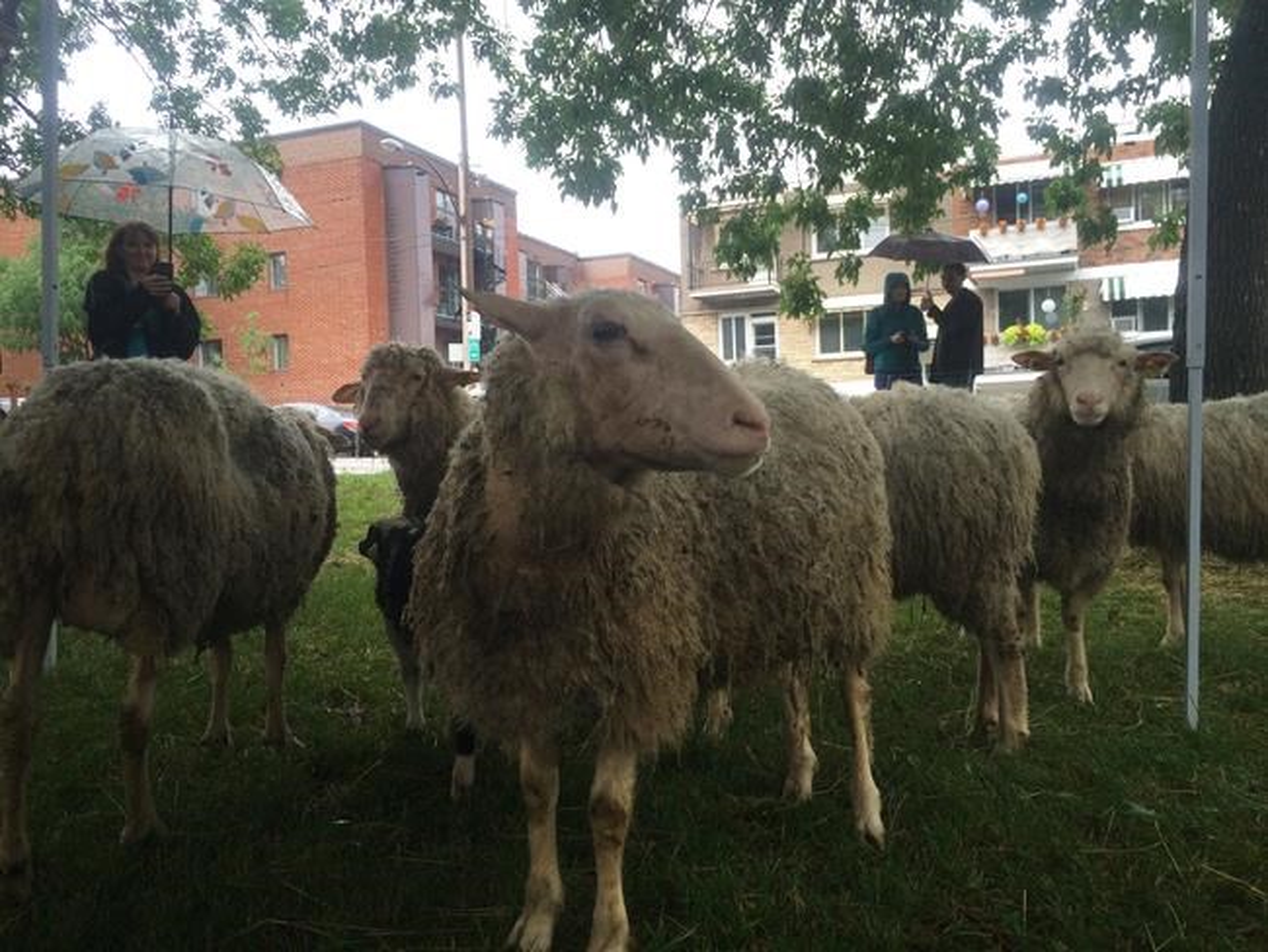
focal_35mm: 29
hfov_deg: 61.6
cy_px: 476
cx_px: 634
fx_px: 1063
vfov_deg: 48.3
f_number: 2.2
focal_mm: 4.15
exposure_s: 1/120
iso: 64
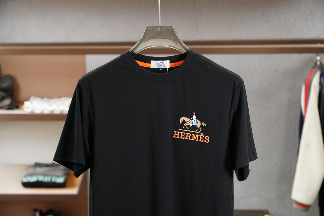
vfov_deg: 18.2
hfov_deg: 27.0
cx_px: 162
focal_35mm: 75
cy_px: 108
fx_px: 675
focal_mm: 50
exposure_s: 1/60
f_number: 4
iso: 1600
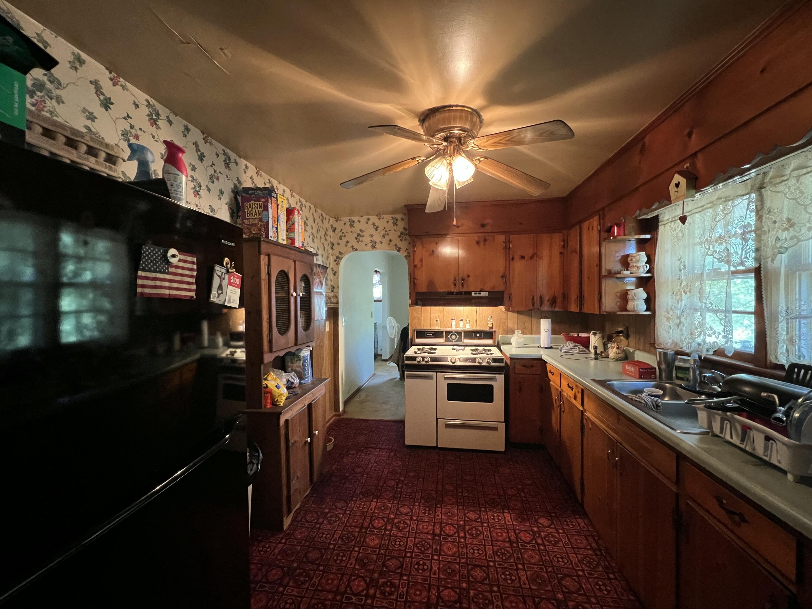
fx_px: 305
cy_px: 304
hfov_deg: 106.2
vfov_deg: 89.9
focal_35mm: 13
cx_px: 406
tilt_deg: -1.8
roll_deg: +0.8
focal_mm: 1.57
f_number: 1.8
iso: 800
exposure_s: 1/40
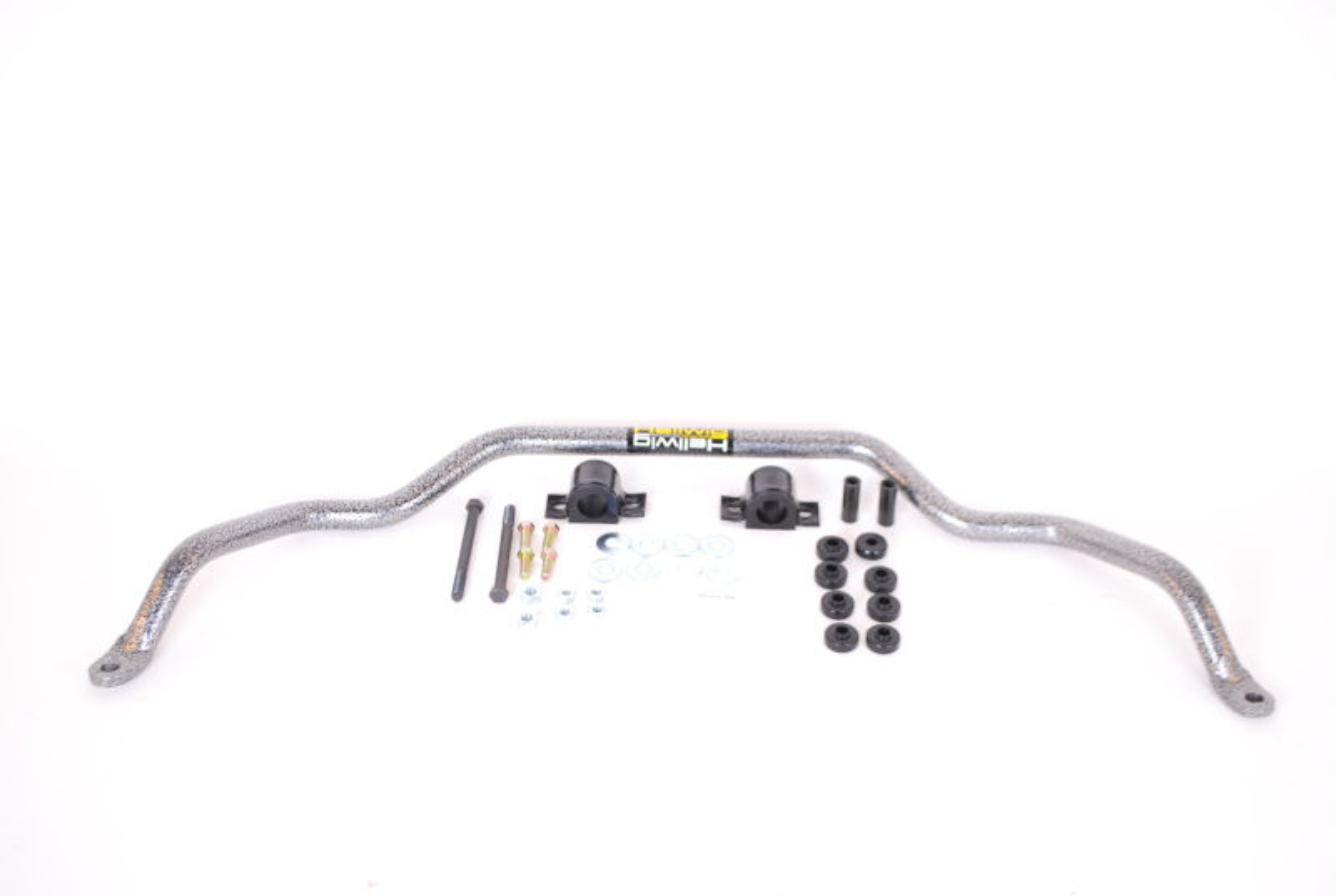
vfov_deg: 26.6
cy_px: 448
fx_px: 1897
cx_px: 668
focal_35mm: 51
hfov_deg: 38.8
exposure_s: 1/100
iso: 400
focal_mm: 34
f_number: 5
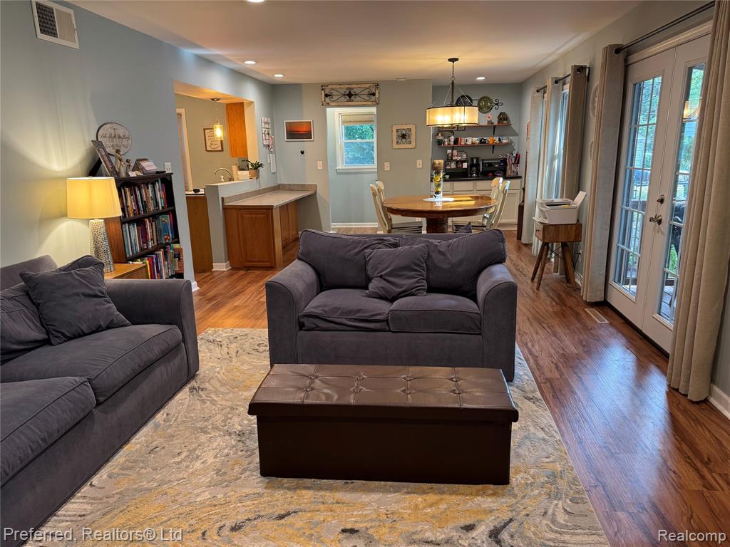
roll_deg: +1.1
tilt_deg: -14.6
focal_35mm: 24
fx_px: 506
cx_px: 365
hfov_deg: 71.6
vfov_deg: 56.8
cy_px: 274
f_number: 1.78
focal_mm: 6.76
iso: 250
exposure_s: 1/60
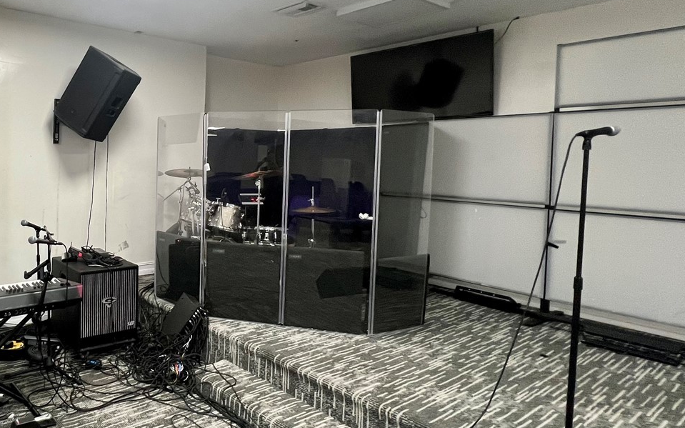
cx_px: 116
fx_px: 429
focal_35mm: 23
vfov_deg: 52.7
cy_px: 178
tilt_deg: -1.6
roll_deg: -0.3
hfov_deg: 68.1
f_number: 1.8
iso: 160
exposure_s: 1/60
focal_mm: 1.57
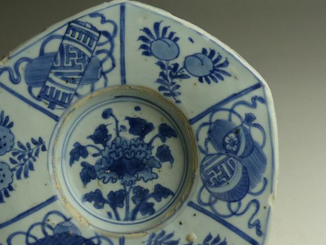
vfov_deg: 18.9
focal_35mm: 78
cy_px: 167
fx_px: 735
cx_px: 121
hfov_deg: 24.9
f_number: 3.2
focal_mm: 9.8
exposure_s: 1/160
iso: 200
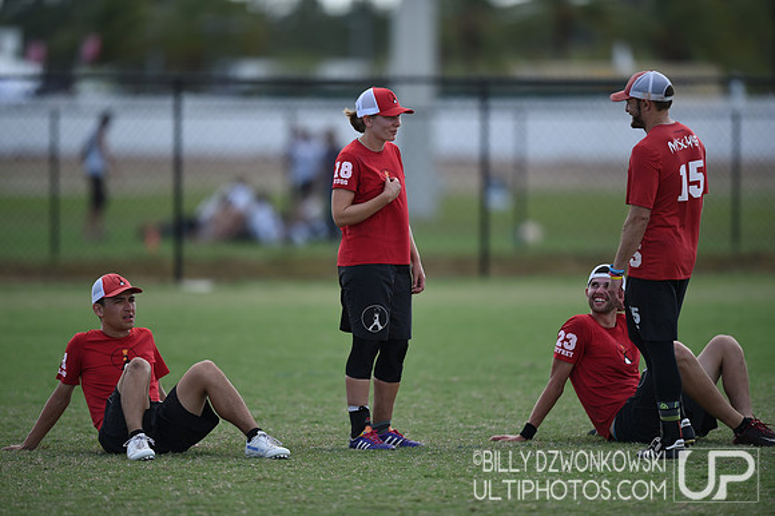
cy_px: 258
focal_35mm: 400
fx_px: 8606
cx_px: 388
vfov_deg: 3.4
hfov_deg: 5.2
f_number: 2.8
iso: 100
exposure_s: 1/1000
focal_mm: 400
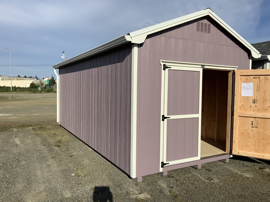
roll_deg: -0.9
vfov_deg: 48.2
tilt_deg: -2.9
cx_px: 135
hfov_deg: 61.7
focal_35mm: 29
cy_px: 101
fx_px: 226
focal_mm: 3
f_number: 1.8
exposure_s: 1/3788
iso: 16
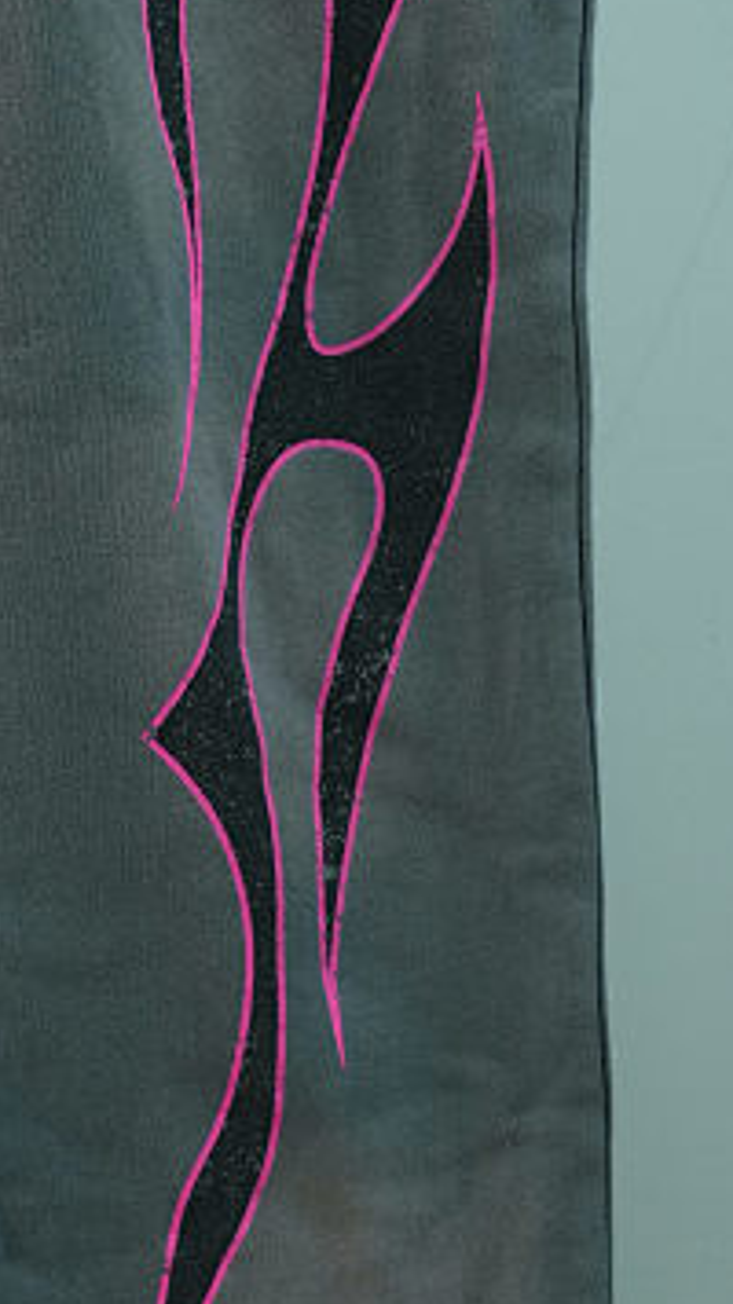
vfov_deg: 20.2
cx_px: -66
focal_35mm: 105
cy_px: 311
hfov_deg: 11.4
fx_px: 3632
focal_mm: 33
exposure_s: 1/400
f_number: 4.5
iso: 640
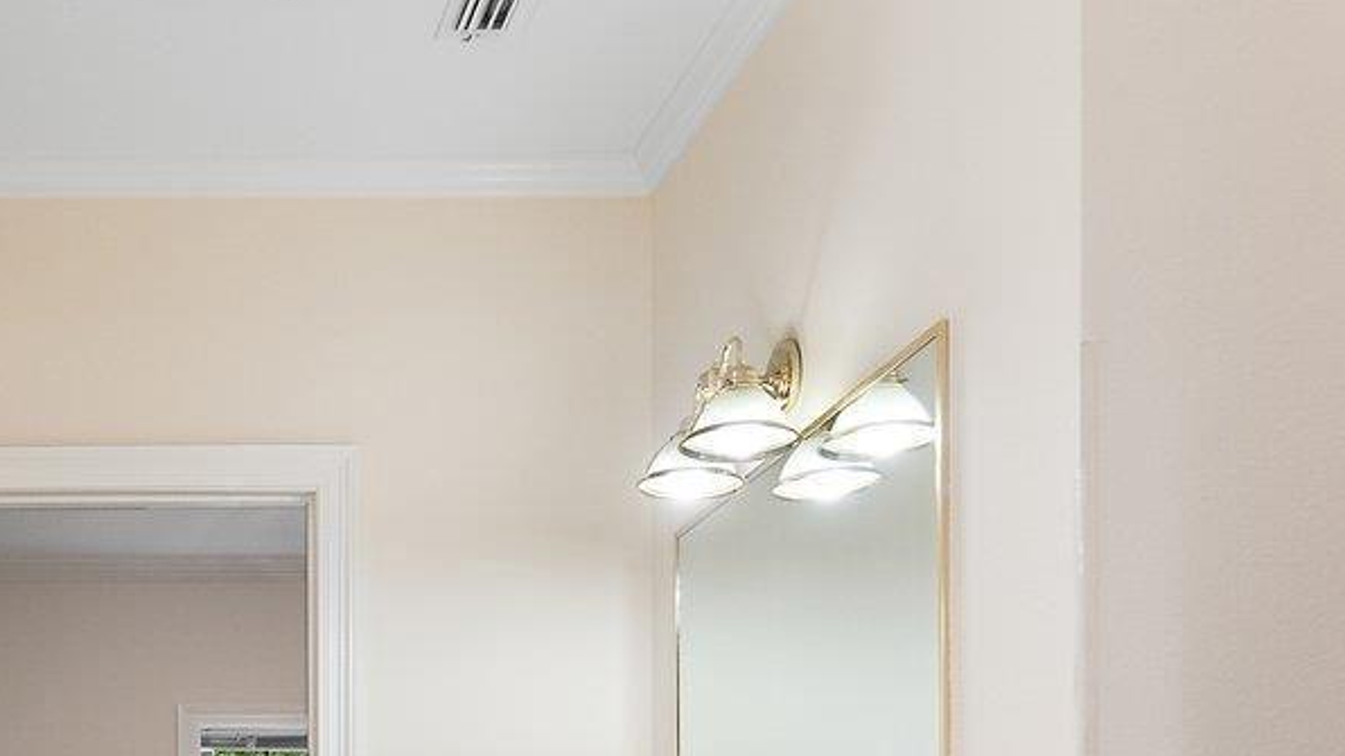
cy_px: 1017
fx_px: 1926
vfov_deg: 20.1
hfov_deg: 35.5
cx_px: 63
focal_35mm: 54
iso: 400
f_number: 8
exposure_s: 1/4
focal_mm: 10
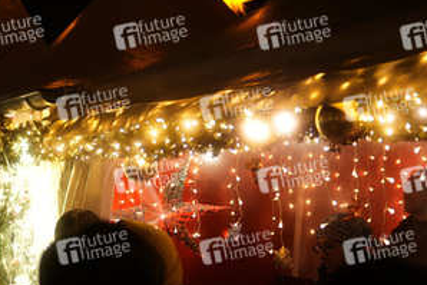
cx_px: 112
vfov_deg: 20.0
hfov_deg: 29.2
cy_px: 140
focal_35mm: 68
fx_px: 807
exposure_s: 1/160
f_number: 1.4
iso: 640
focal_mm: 30
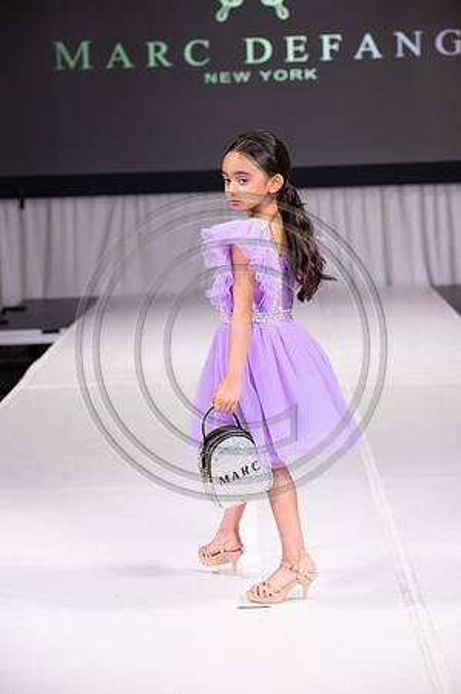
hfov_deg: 12.4
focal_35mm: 110
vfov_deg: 18.6
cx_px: 230
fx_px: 2118
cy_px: 347
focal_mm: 110
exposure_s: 1/400
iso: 2000
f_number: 5.6
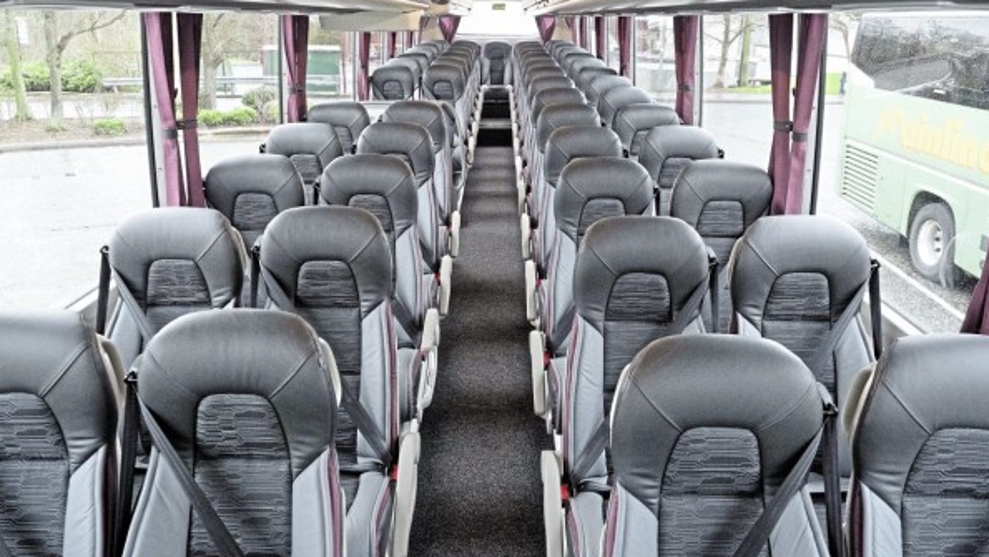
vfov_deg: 42.8
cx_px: 499
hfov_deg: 69.8
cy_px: 230
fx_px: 708
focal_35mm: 27
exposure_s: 1/60
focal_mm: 12
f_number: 2.8
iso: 1600
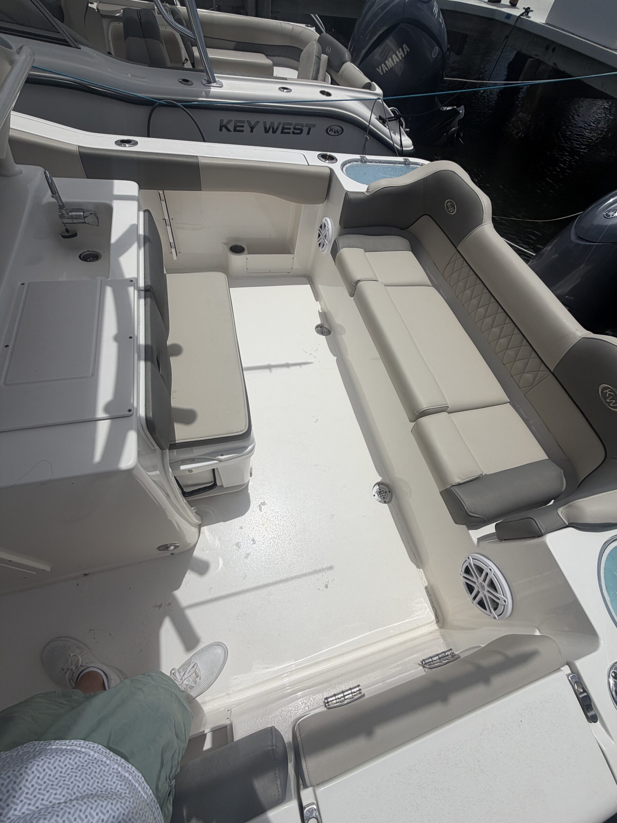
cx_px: 308
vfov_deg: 102.1
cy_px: 412
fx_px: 333
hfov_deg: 85.7
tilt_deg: -56.8
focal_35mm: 14
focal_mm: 2.22
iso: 20
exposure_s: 1/5155
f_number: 2.2
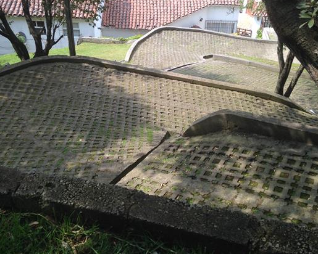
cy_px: 92
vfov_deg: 31.3
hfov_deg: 38.8
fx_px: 452
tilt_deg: -32.2
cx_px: 153
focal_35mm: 48
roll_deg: -1.4
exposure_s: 1/521
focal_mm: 4.12
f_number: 2.4
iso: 50
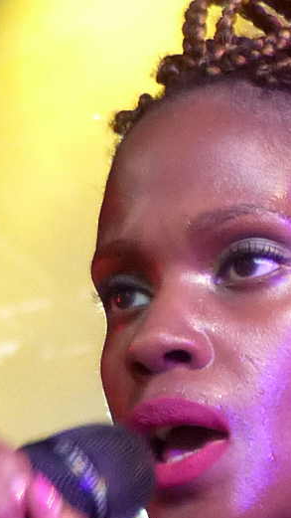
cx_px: 364
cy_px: 418
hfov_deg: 3.7
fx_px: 4500
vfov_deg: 6.6
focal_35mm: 328
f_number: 2.8
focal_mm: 28.3
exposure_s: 1/80
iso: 320
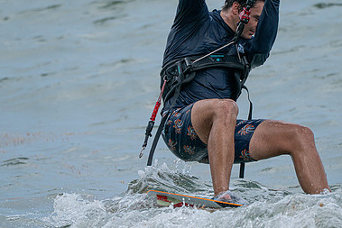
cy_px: 109
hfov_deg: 3.4
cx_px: 188
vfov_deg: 2.2
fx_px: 5816
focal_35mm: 612
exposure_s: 1/2000
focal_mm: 400
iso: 800
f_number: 8
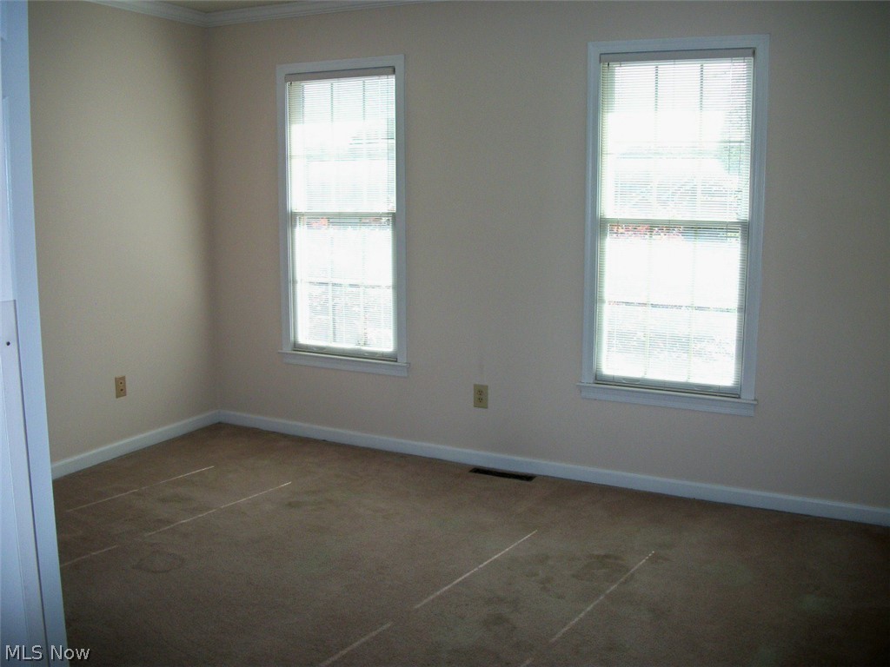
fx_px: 823
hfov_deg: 56.8
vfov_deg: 44.2
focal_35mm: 32
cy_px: 334
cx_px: 445
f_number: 2.9
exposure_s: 1/200
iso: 80
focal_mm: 5.7
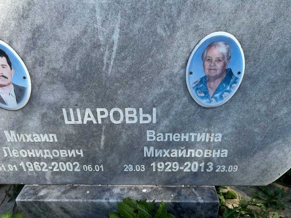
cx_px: 146
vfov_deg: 53.1
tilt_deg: -22.6
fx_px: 219
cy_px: 109
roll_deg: +3.2
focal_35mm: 26
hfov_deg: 67.3
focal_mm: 5.7
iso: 50
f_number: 1.5
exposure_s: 1/902
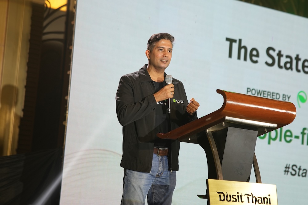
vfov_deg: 13.0
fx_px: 898
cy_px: 102
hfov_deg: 19.5
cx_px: 154
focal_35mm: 105
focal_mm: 70
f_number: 2.8
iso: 320
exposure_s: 1/200
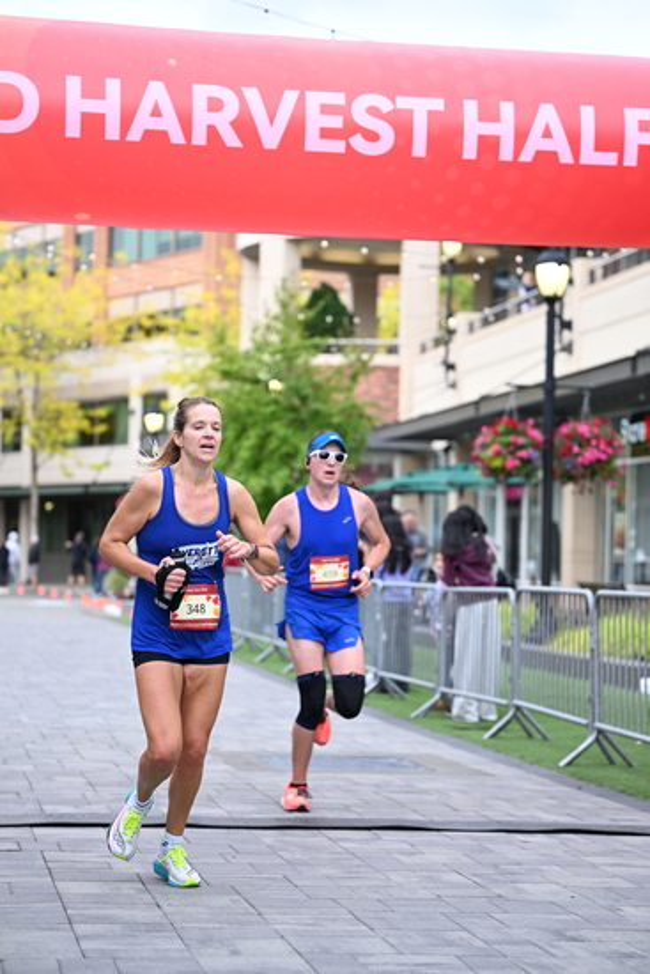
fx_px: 2219
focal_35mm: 82
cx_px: 325
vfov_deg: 24.8
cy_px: 487
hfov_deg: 16.7
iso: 1000
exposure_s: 1/1600
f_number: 2.8
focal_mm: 82
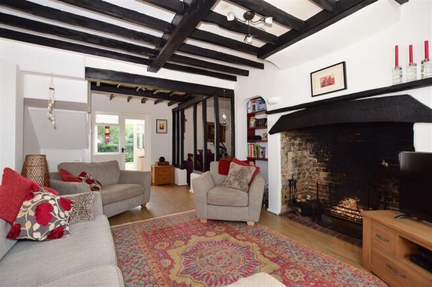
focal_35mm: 15
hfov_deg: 100.4
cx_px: 216
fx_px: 180
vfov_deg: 77.3
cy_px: 144
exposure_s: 1/200
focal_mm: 10
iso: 400
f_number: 6.3
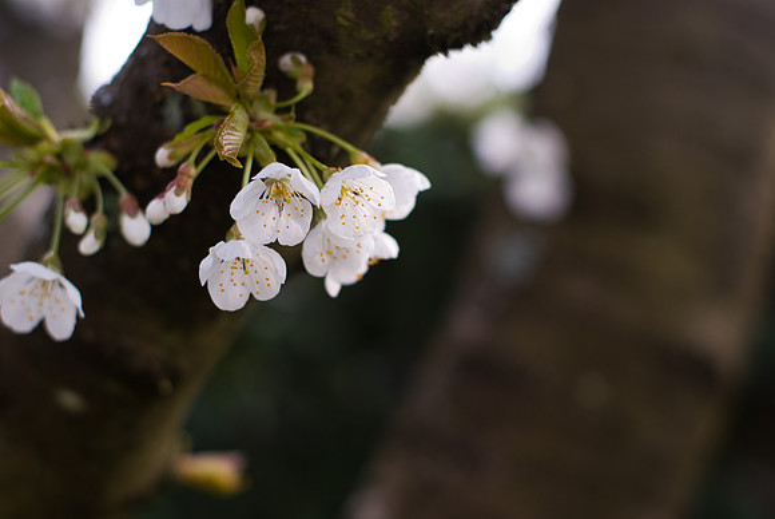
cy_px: 260
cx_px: 388
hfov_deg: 27.0
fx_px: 1616
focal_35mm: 75
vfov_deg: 18.2
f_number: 3.5
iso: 100
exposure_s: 1/250
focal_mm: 50
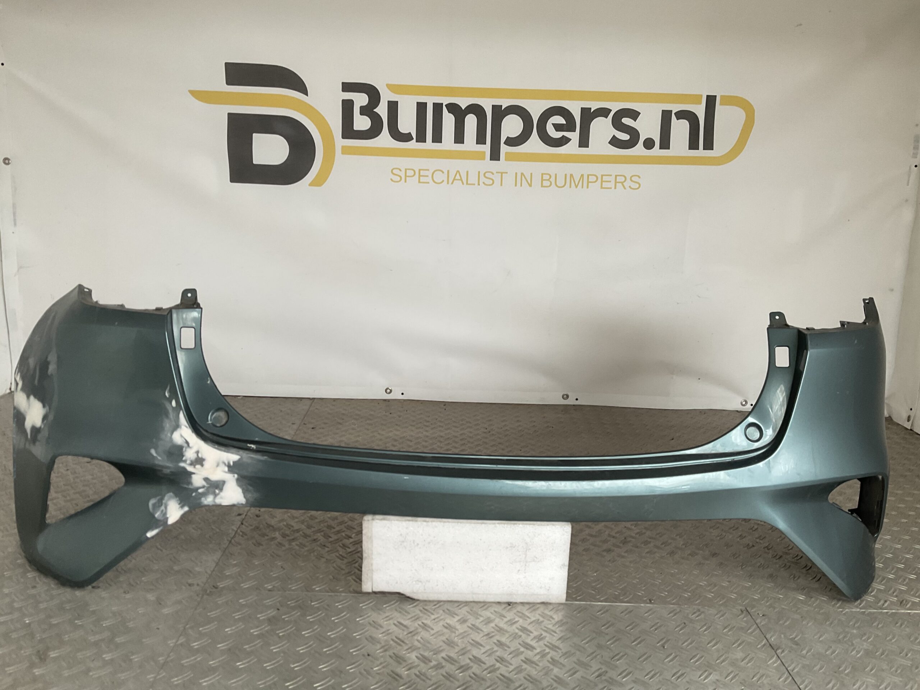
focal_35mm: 29
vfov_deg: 48.2
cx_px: 460
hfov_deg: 61.7
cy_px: 345
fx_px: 771
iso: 50
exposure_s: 1/50
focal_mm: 3
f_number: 1.8
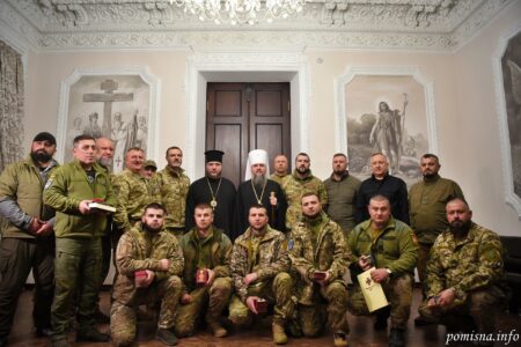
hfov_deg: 73.7
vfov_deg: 53.1
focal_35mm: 24
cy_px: 174
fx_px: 347
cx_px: 260
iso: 1600
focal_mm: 24
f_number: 2.8
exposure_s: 1/160
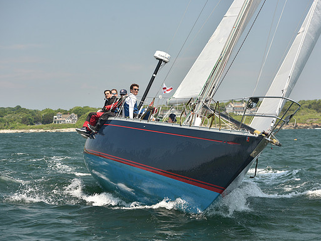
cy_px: 121
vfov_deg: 15.1
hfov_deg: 20.0
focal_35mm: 98
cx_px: 171
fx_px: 909
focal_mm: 90
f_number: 5
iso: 250
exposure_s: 1/640
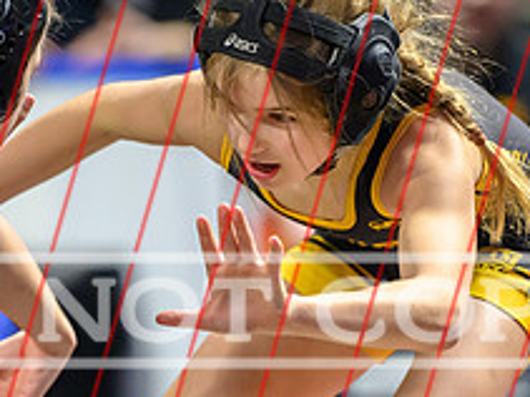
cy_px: 328
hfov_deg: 3.7
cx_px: 226
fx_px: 8156
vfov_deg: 2.8
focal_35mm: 533
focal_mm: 190
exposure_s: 1/800
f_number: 2.8
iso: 5000
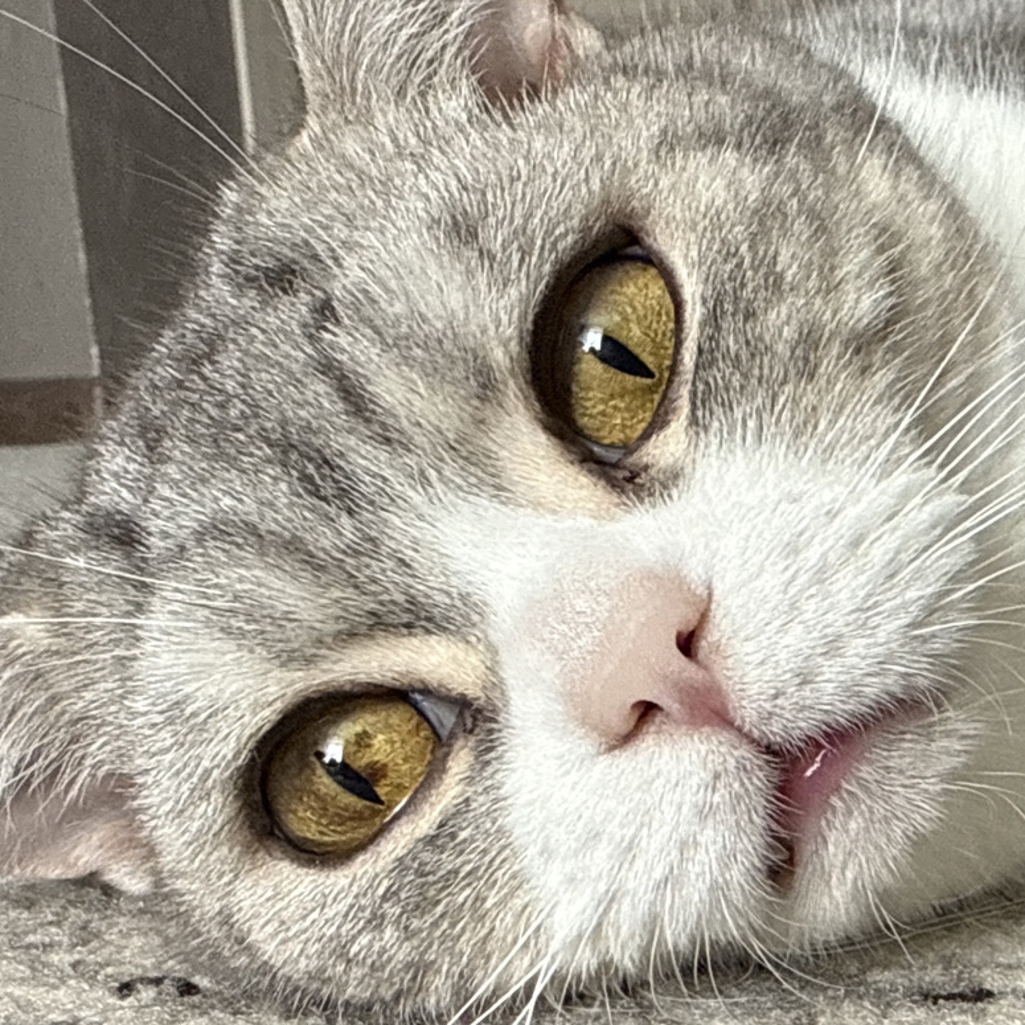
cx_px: 973
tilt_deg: -14.1
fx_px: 1910
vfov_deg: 29.3
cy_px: 831
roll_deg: +1.0
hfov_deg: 28.6
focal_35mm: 57
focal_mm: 2.22
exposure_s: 1/99
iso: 160
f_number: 2.2
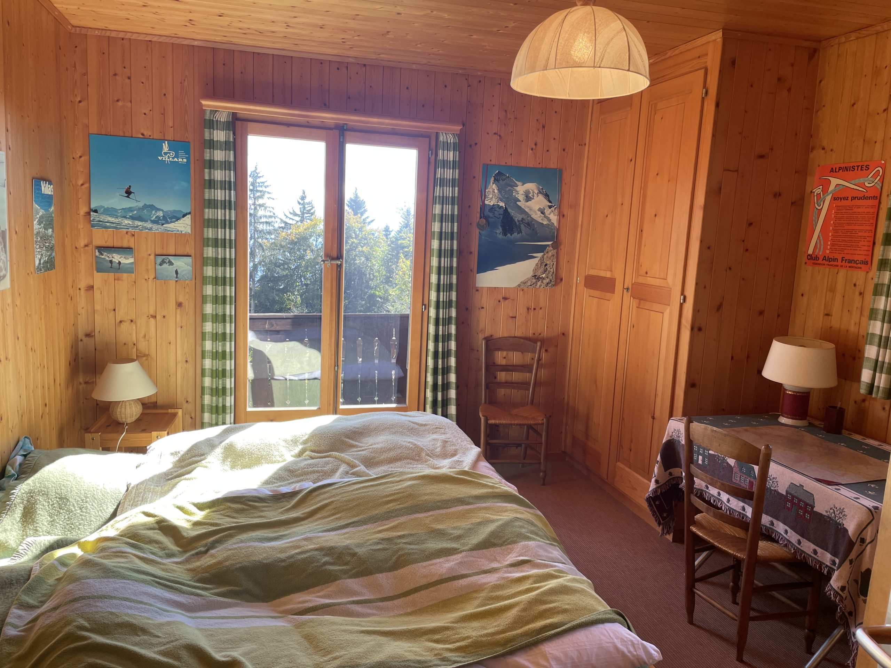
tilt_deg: -8.3
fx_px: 669
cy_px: 334
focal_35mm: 26
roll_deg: -2.5
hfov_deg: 67.3
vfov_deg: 53.1
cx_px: 446
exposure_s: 1/157
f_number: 1.6
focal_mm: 4.2
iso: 32
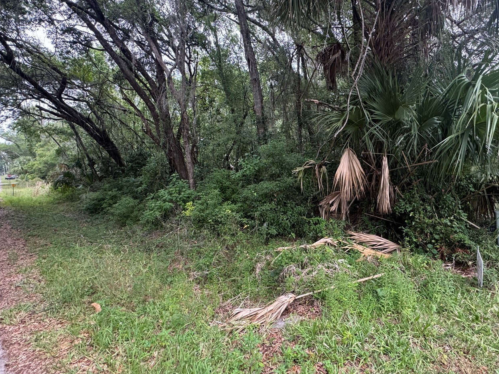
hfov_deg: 87.1
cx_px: 287
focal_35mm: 18
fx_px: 259
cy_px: 172
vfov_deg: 71.5
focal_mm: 2.22
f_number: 2.2
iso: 250
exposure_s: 1/99
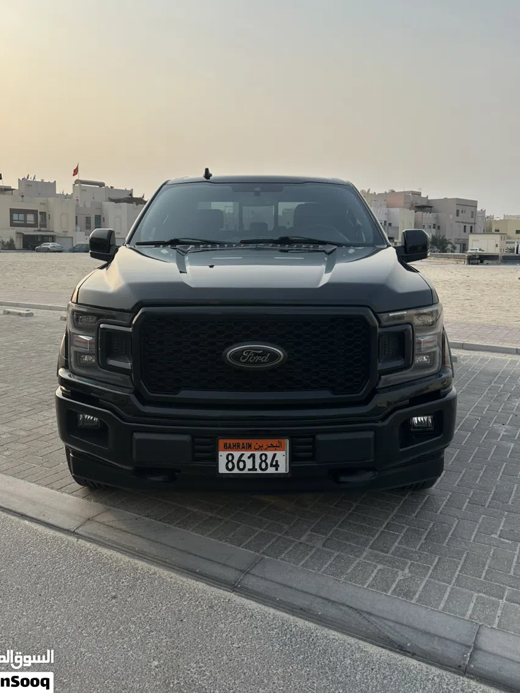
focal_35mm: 29
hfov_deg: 48.2
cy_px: 290
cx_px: 264
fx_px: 581
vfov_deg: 61.3
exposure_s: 1/3247
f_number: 1.78
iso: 80
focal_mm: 6.86
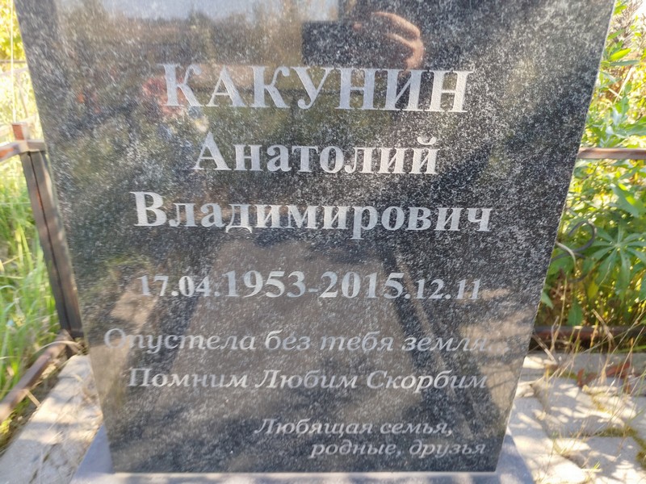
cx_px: 323
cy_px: 242
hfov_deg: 71.6
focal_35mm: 24
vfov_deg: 56.8
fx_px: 448
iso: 50
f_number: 1.7
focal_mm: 5.31
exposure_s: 1/112
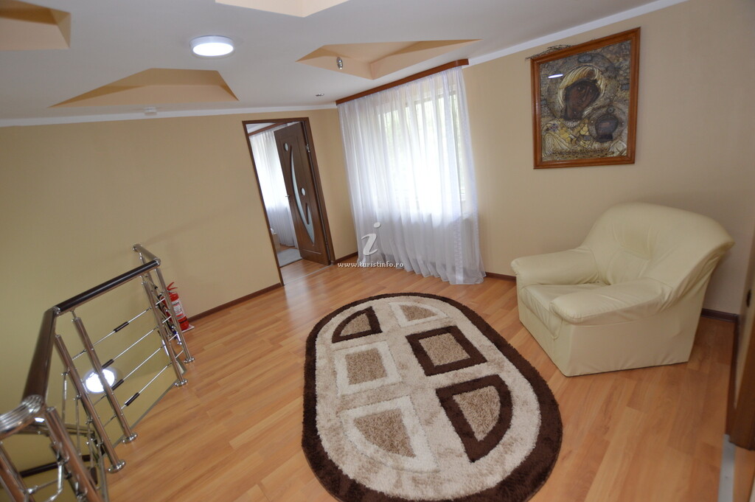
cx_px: 378
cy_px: 251
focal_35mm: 15
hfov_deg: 100.4
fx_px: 314
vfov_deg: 77.2
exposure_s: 1/80
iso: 400
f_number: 4.5
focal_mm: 10
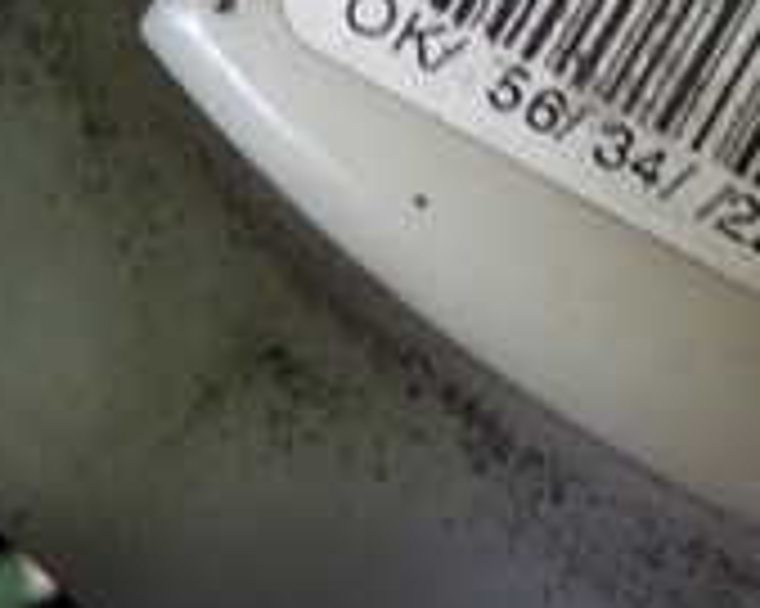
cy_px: 54
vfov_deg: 14.6
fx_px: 2338
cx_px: 958
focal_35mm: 104
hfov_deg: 17.4
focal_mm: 5.4
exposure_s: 1/30
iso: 200
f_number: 2.3
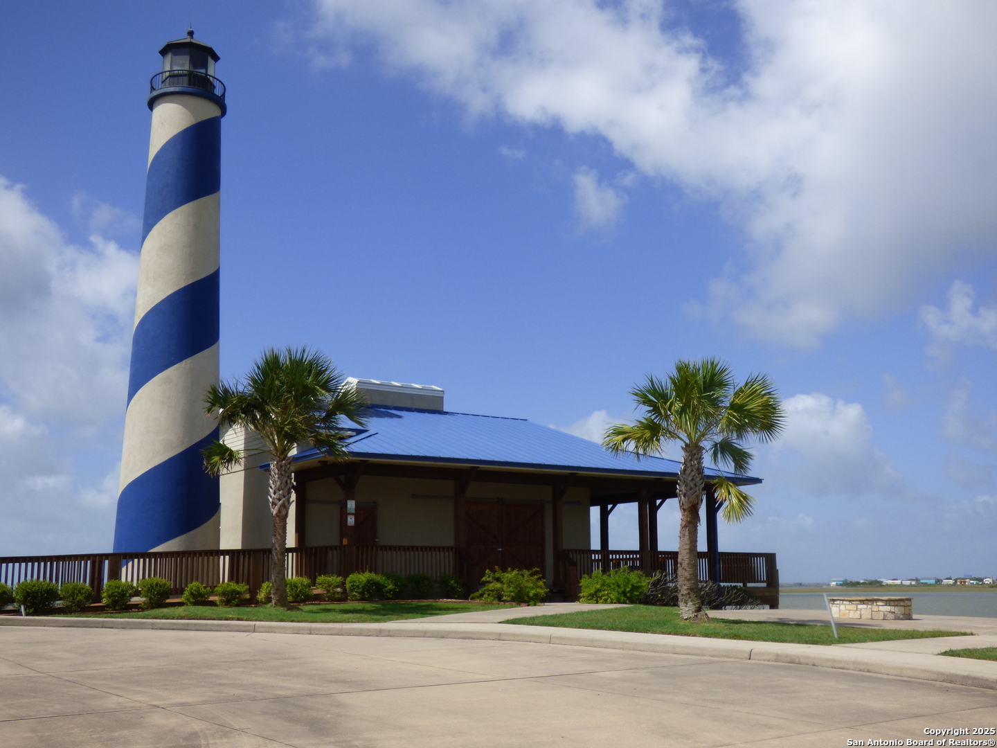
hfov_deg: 47.9
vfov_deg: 36.8
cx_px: 498
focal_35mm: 39
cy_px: 374
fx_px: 1123
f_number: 3.5
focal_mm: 6.8
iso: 100
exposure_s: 1/1600
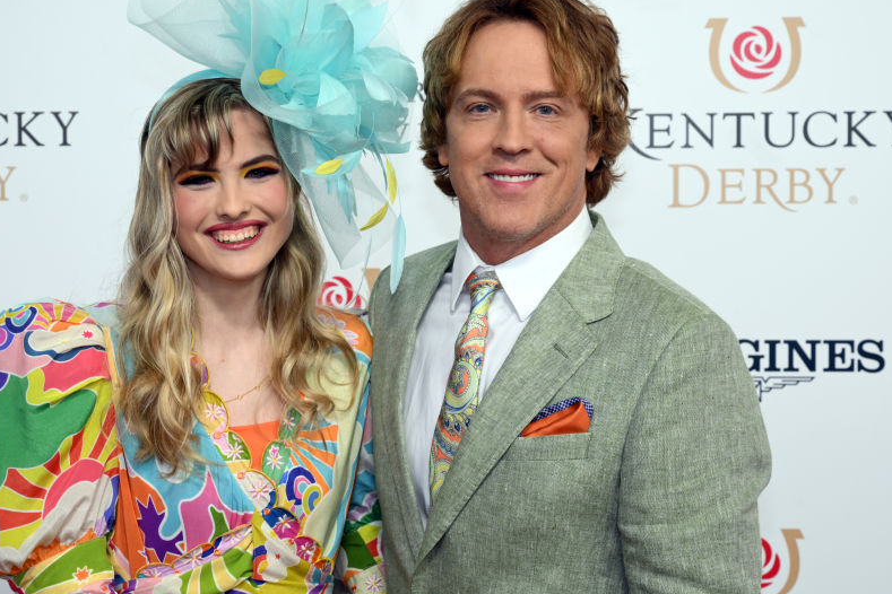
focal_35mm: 87
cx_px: 335
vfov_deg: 15.7
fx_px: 2155
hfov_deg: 23.3
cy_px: 284
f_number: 8
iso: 1000
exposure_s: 1/200
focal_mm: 67
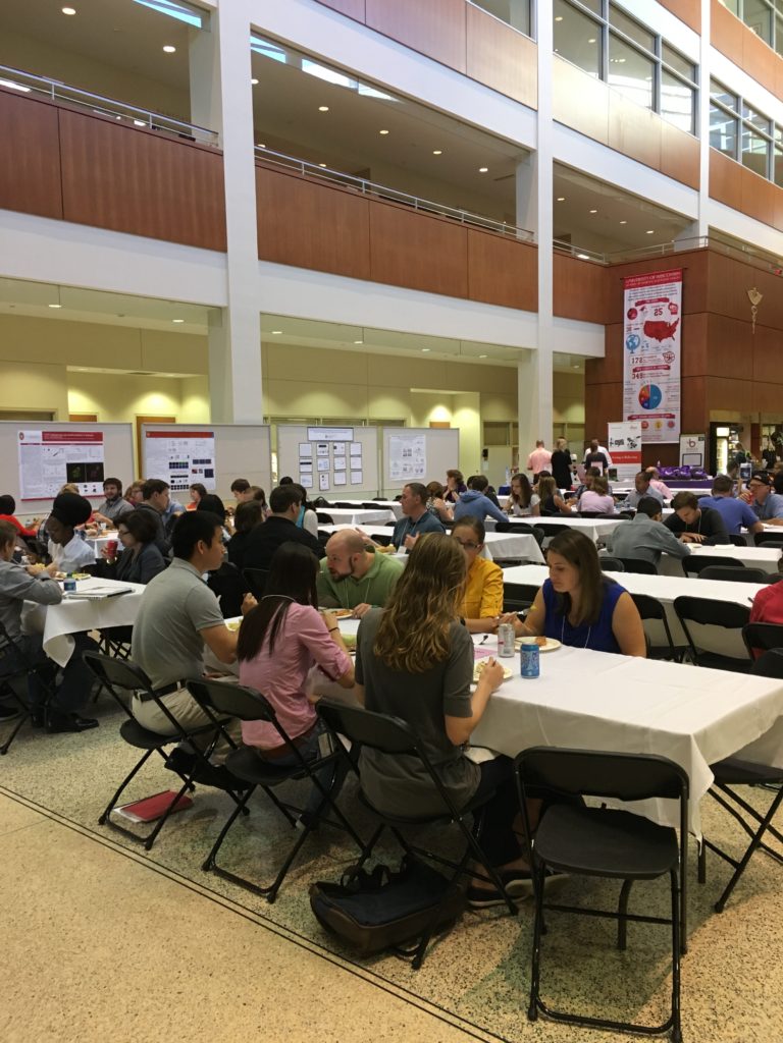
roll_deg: +1.2
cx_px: 392
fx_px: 875
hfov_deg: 48.2
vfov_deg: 61.7
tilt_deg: -4.5
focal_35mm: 29
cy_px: 522
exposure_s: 1/30
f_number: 2.2
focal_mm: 4.15
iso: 100
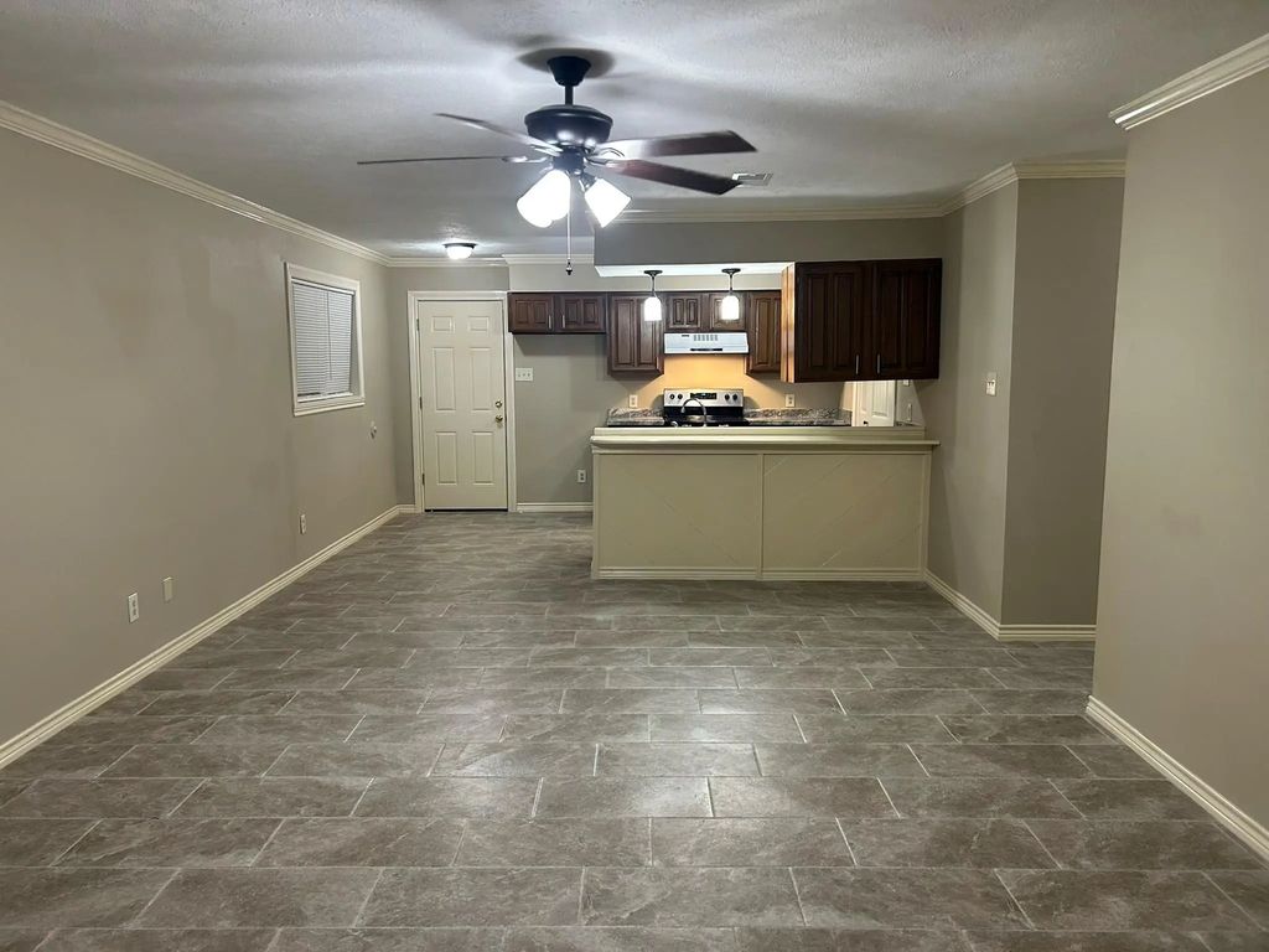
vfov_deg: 53.1
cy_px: 476
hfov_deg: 67.3
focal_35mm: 26
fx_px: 953
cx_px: 634
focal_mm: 5.7
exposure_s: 1/60
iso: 200
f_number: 1.5
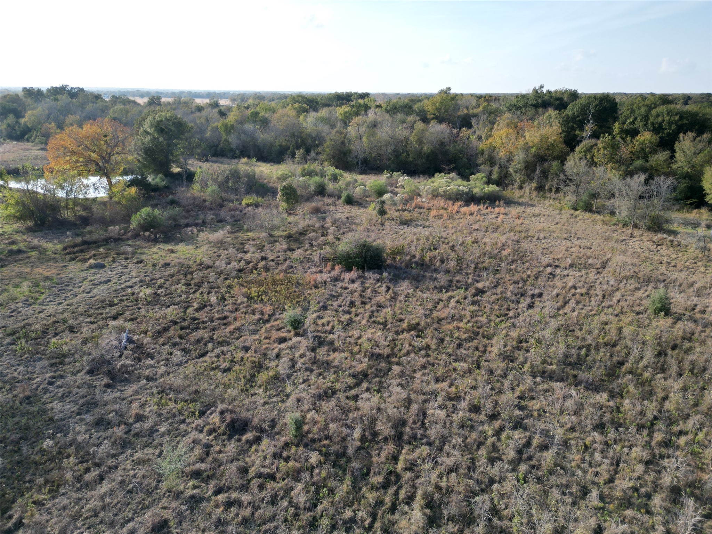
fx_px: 494
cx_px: 356
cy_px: 267
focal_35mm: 24
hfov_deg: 71.6
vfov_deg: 56.8
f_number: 1.7
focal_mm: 6.72
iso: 120
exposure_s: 1/1250
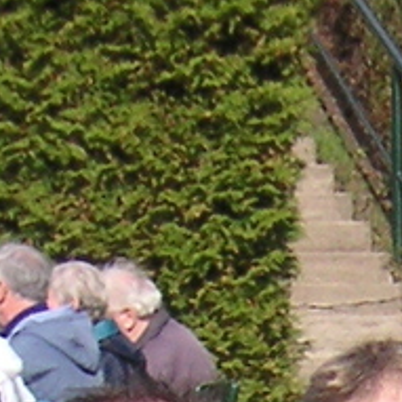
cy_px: 1038
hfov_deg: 5.3
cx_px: 646
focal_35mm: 329
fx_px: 4323
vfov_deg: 5.1
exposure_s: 1/180
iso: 50
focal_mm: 6.1
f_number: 6.7
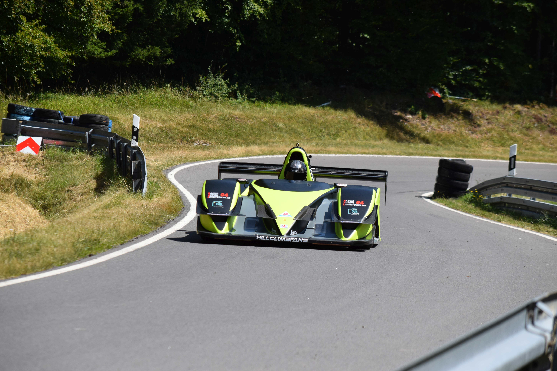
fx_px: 3945
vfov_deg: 5.4
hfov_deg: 8.1
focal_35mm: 255
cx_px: 278
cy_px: 186
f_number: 7.1
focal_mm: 170
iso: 400
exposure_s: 1/1600
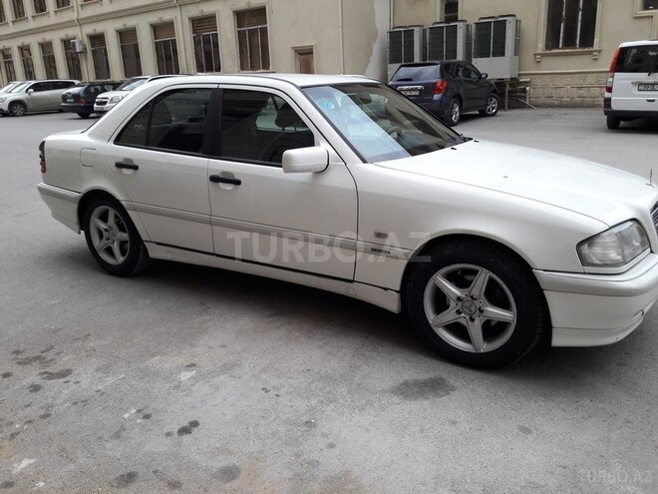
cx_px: 329
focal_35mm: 28
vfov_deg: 49.7
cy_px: 247
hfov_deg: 63.4
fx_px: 532
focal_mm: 3.7
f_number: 1.9
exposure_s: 1/137
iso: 40
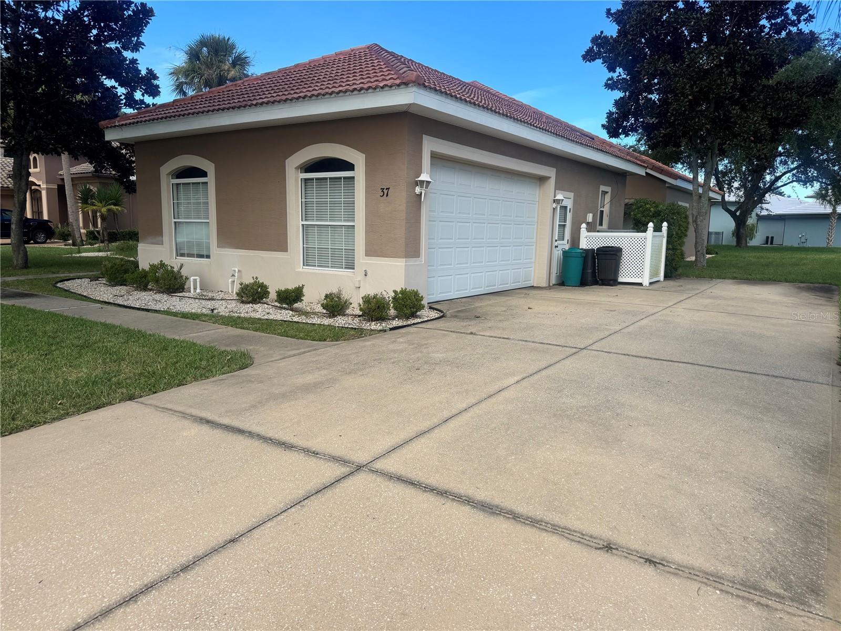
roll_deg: -1.1
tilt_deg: -8.5
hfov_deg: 71.6
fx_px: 583
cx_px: 420
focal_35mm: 24
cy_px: 316
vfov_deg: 56.8
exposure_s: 1/1637
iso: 80
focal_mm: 6.76
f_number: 1.78
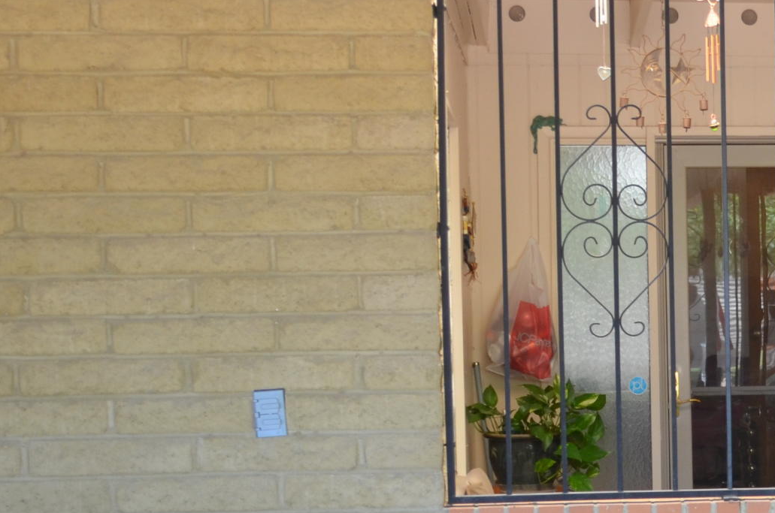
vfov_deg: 14.1
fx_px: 2063
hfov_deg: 20.0
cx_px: 922
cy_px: 408
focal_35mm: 96
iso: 400
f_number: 4.5
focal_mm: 22
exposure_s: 1/80
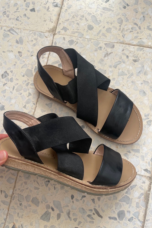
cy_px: 116
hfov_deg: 46.3
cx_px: 69
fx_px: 177
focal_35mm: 28
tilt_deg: -79.3
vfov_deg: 65.5
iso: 125
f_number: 1.6
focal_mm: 4.2
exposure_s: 1/60
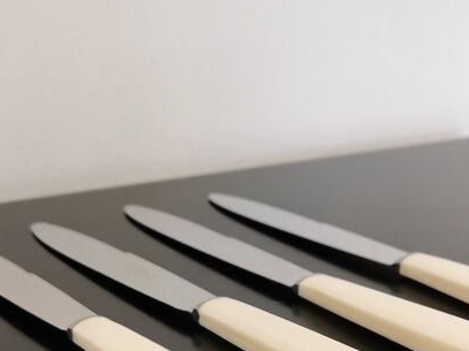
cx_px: 199
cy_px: 306
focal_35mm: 68
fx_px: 921
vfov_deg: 21.2
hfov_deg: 28.5
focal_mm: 5.58
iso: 125
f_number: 1.8
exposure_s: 1/100
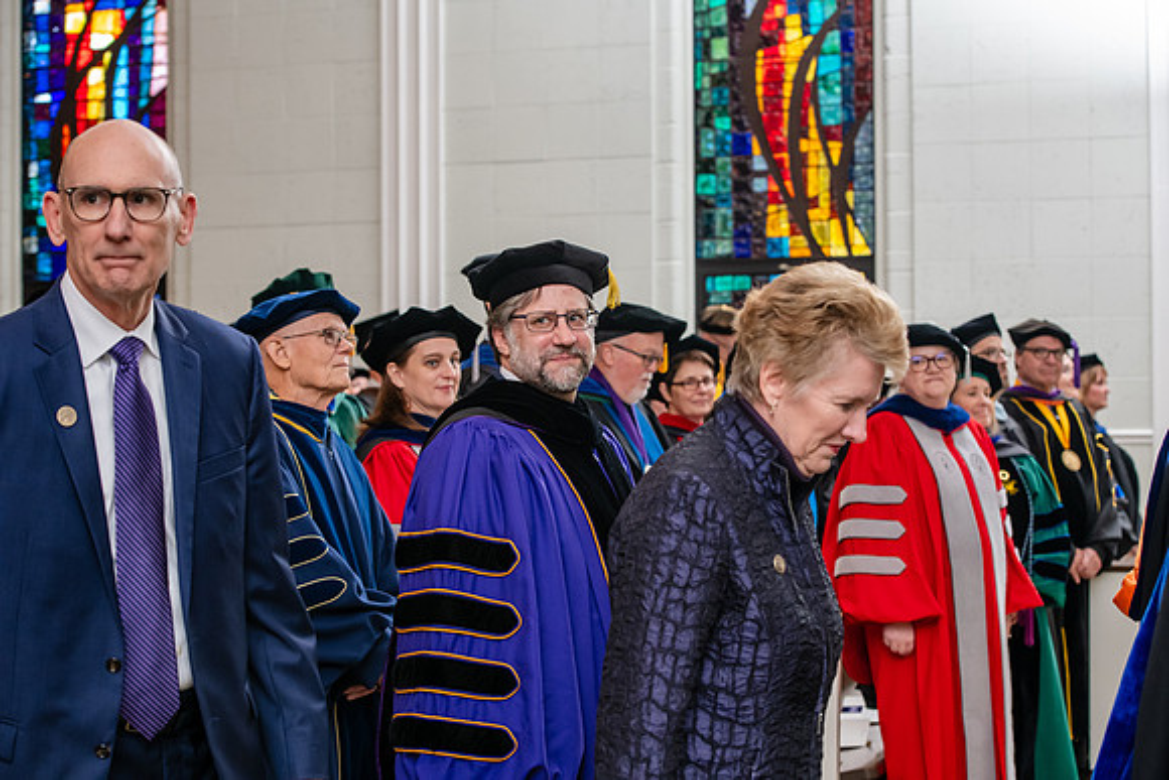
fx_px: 2273
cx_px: 584
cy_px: 390
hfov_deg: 28.8
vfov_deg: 19.5
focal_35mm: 70
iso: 1600
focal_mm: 70
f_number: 5.6
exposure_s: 1/200
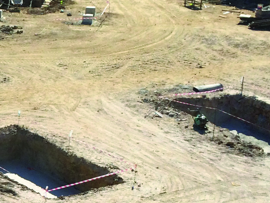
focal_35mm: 121
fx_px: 944
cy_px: 182
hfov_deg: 15.0
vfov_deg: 12.2
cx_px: -148
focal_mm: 4.12
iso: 40
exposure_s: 1/2740
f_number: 2.2
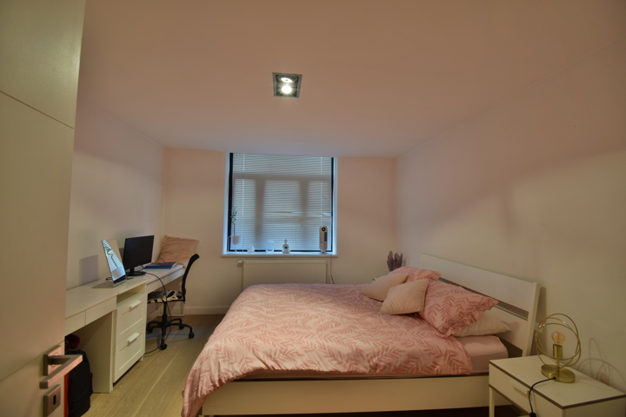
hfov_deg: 100.4
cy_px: 208
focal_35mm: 15
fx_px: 261
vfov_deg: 77.3
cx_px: 313
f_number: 4.5
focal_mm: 10
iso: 100
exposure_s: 1/2.5
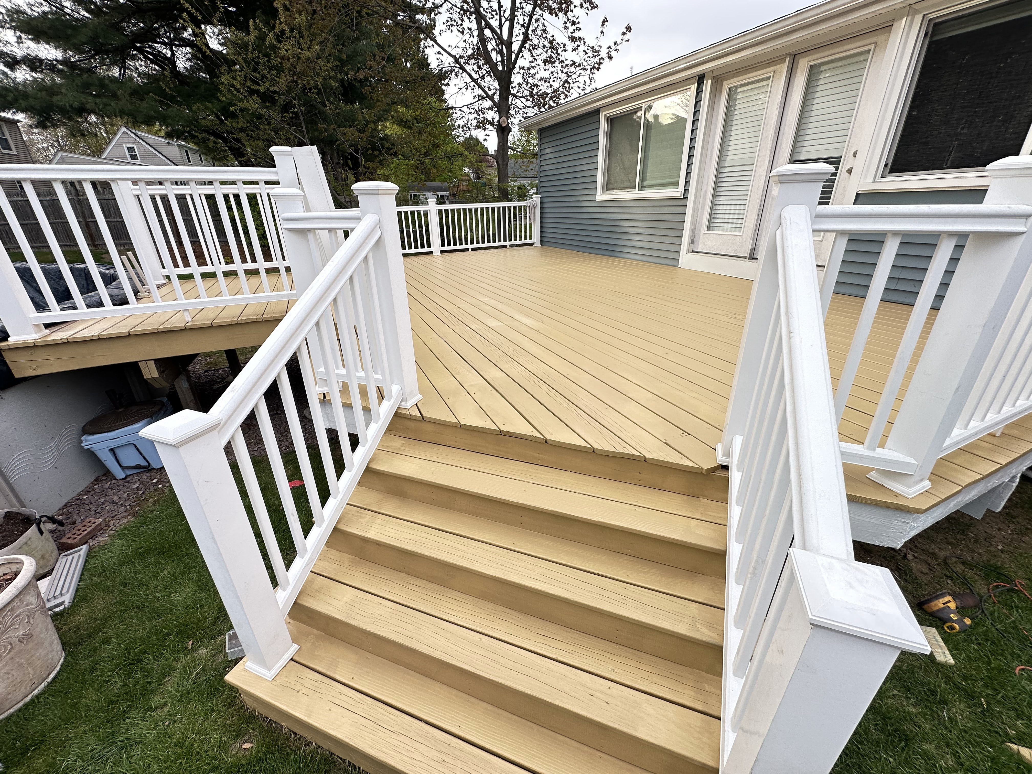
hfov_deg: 102.1
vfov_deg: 85.7
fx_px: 417
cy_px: 387
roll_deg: +0.7
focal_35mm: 14
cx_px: 516
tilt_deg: -24.4
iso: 40
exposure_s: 1/118
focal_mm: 2.22
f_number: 2.2
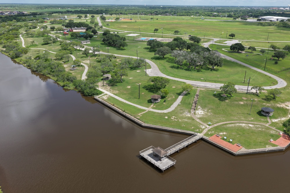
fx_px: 226
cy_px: 96
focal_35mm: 28
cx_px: 145
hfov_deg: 65.5
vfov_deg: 46.4
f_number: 2.8
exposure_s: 1/1000
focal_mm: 14.45
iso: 100
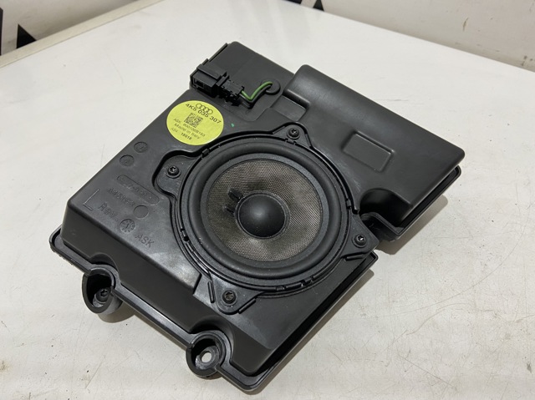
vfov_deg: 53.0
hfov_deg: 67.3
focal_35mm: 26
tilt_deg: -47.2
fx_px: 402
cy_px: 200
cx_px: 268
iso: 160
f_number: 1.8
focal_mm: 4.25
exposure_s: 1/50
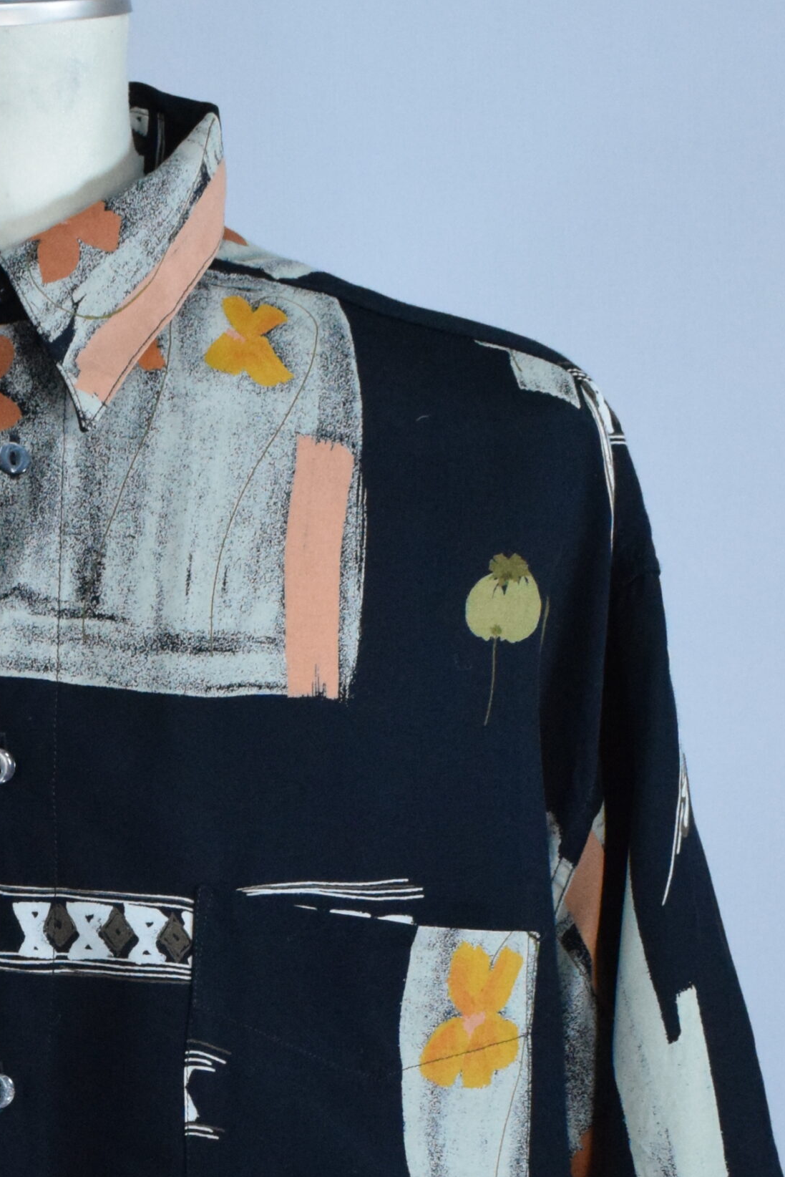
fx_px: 3105
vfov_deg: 20.9
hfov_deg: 14.1
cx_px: -84
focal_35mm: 95
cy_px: 1094
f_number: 11
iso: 3200
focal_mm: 26
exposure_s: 1/250
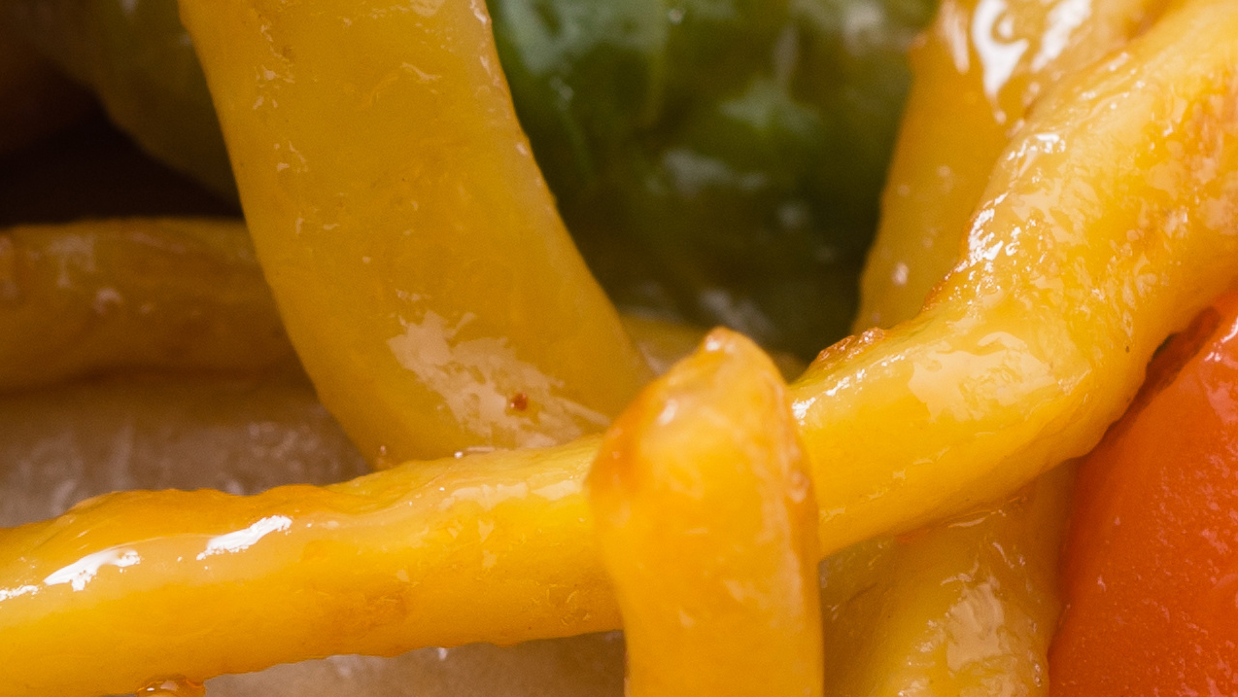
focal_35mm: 333
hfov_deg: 6.5
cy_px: 303
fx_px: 10933
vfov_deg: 3.7
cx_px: 403
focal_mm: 55
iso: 50
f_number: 8
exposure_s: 1/50
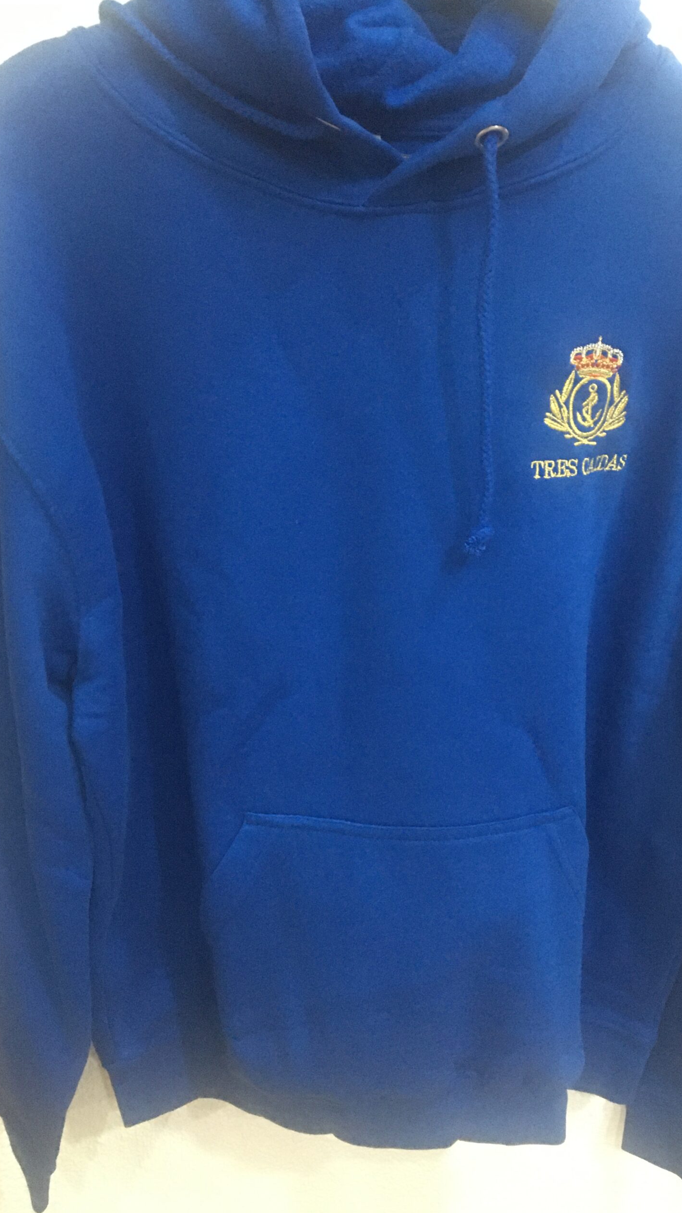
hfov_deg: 36.5
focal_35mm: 32
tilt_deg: -23.2
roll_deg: -0.6
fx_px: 1029
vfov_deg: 61.0
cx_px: 407
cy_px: 611
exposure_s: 1/17
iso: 320
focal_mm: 4.15
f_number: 2.2
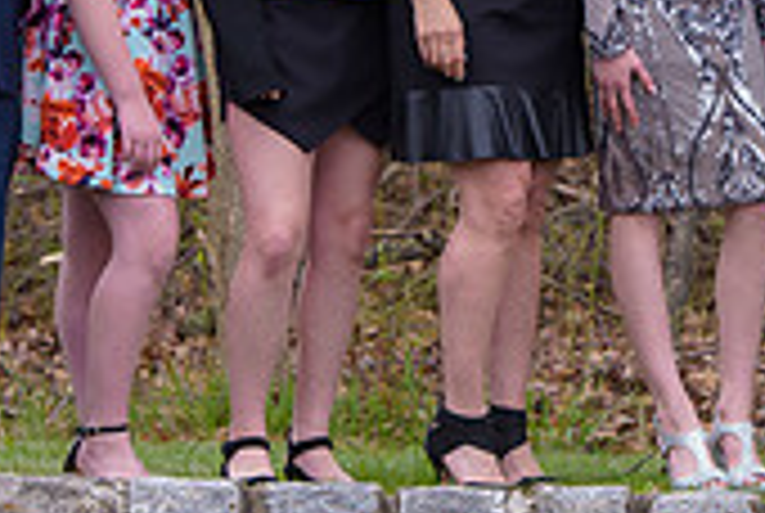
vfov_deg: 3.5
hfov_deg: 5.2
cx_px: 770
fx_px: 8408
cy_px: -200
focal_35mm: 395
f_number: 5
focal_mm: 116
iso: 400
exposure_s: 1/250
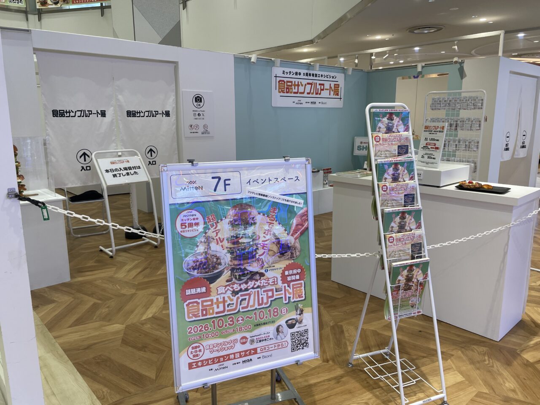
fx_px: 406
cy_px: 202
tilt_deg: -12.1
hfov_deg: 67.3
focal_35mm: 26
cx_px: 270
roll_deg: +0.0
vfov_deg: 53.1
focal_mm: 4.2
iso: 40
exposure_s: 1/100
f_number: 1.6
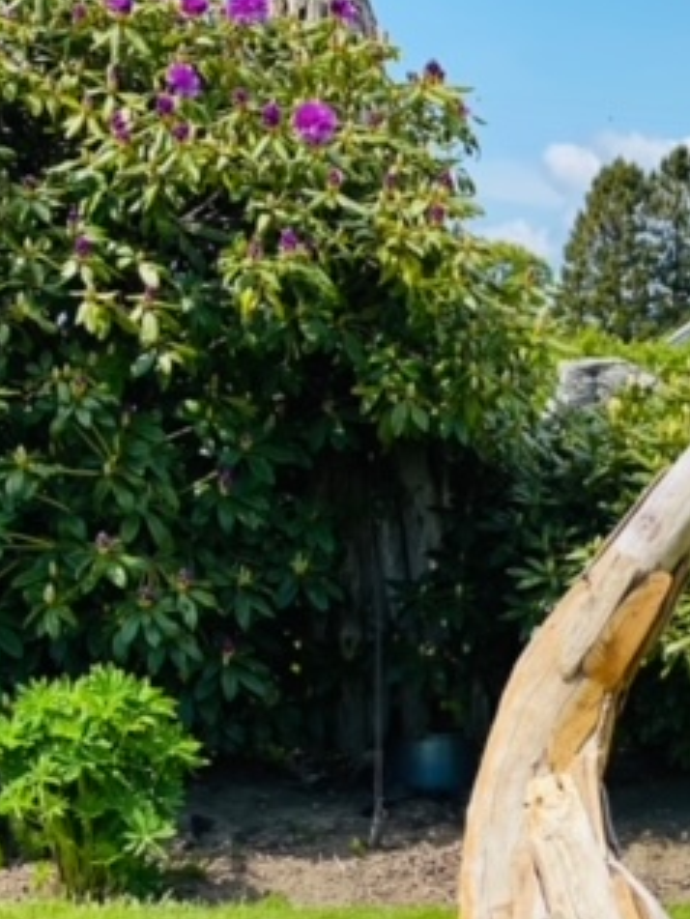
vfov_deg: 18.4
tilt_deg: -8.5
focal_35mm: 105
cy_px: 841
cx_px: 673
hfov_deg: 13.9
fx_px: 2789
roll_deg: -0.9
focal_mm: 6
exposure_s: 1/888
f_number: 2
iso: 20
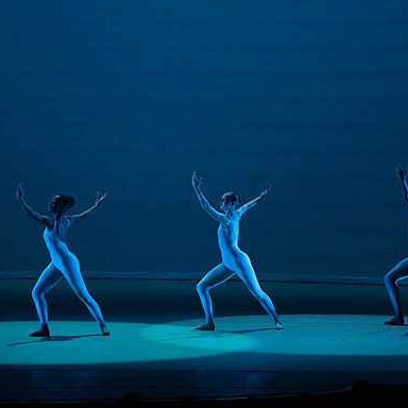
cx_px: 235
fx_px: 3134
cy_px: 205
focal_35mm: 235
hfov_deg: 7.4
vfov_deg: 7.4
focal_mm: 183
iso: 16000
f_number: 5.6
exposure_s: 1/400
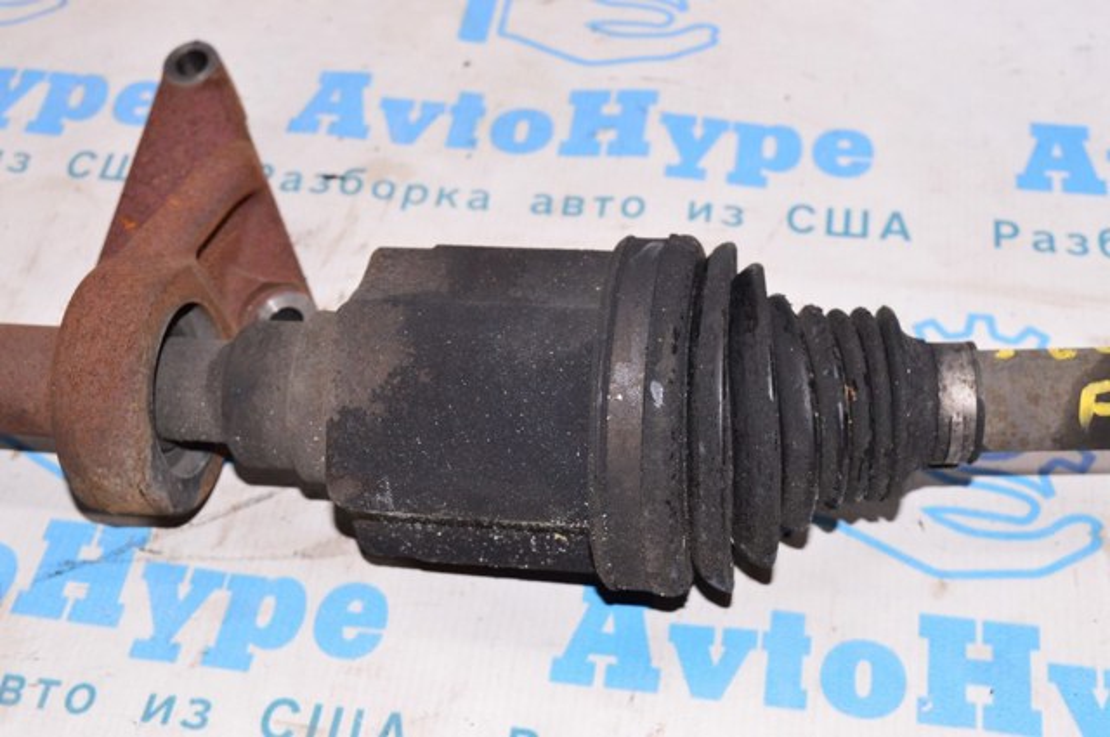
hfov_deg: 38.9
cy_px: 368
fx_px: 1570
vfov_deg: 26.4
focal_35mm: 51
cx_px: 555
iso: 1600
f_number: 8
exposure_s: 1/160
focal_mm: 34
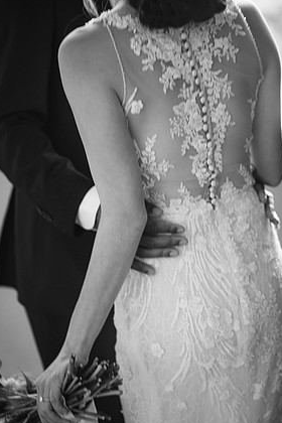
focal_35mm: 91
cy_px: 220
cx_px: 137
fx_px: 1069
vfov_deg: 22.4
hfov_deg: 15.0
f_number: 1.8
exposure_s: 1/125
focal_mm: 85
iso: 64
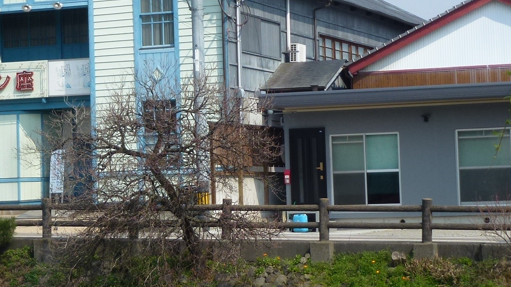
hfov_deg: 15.8
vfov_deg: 9.0
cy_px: 104
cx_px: 106
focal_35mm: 135
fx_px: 1829
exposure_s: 1/500
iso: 100
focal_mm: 11.7
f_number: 4.6
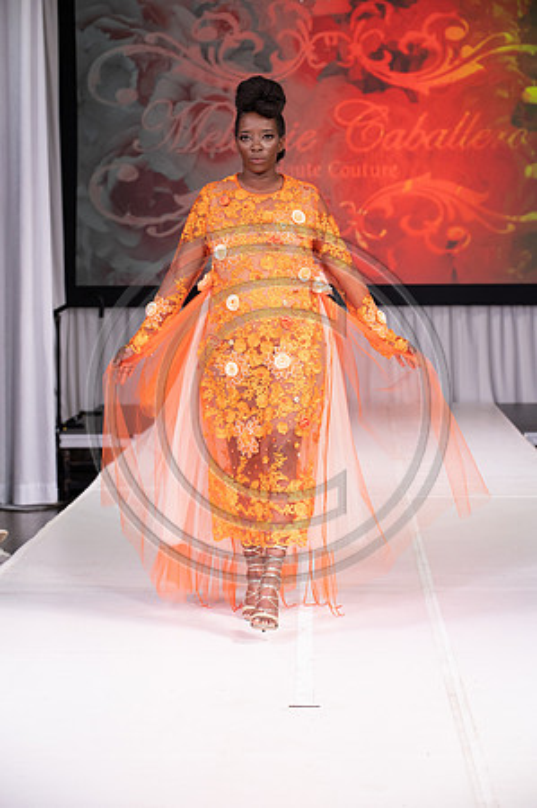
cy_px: 404
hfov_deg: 14.8
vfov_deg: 22.2
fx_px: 2063
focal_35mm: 92
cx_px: 268
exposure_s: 1/400
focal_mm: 92
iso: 2000
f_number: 5.6
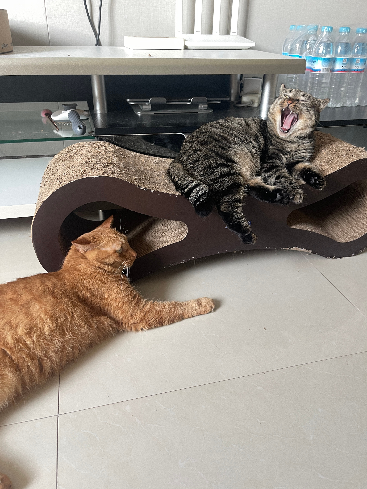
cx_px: 184
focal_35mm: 25
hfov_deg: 54.9
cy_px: 244
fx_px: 353
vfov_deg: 69.4
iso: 125
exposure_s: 1/72
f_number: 1.6
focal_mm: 5.1
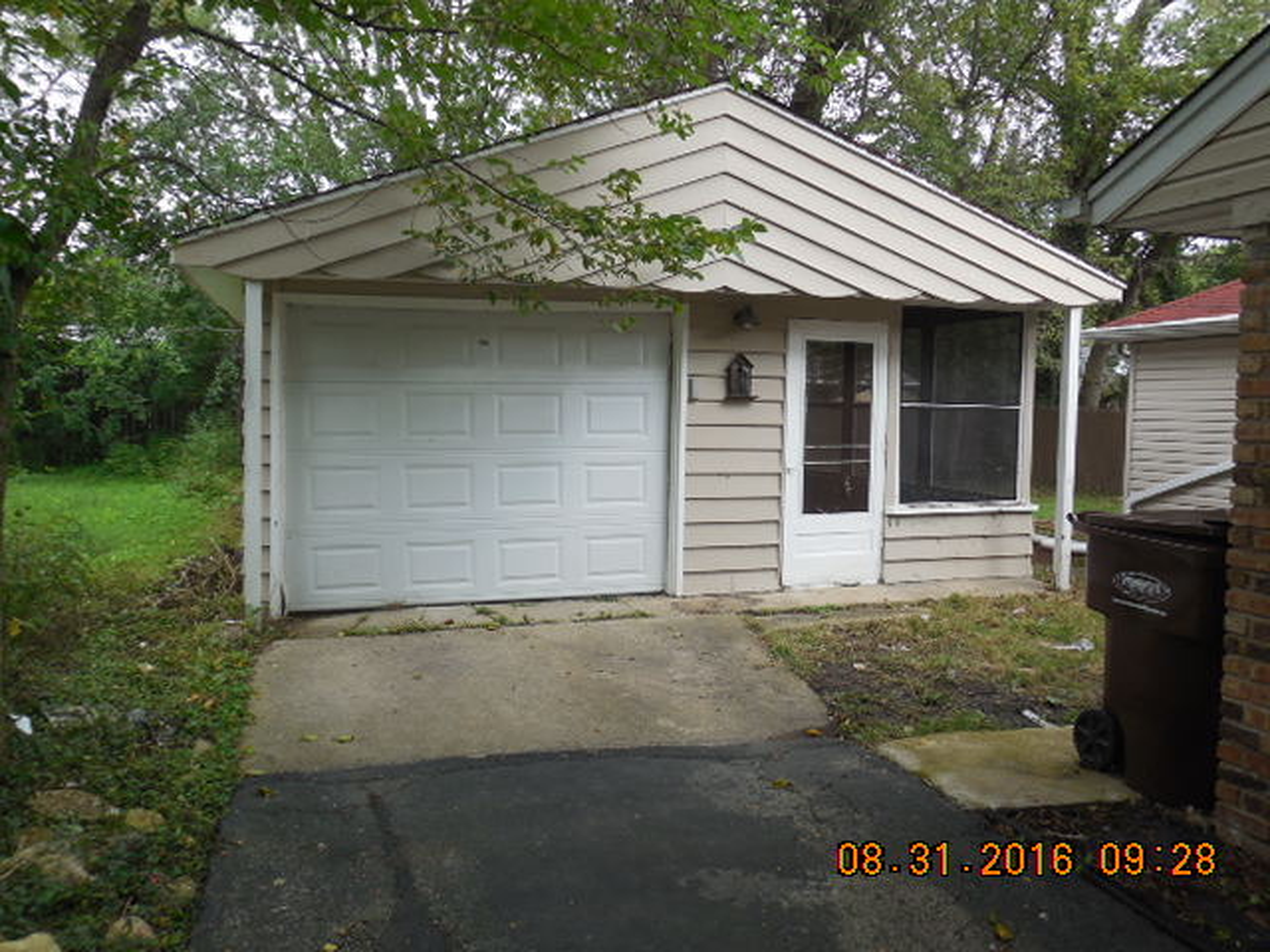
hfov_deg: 67.3
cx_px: 635
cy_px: 476
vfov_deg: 53.1
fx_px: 954
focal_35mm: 26
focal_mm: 4.6
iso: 125
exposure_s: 1/200
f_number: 3.5
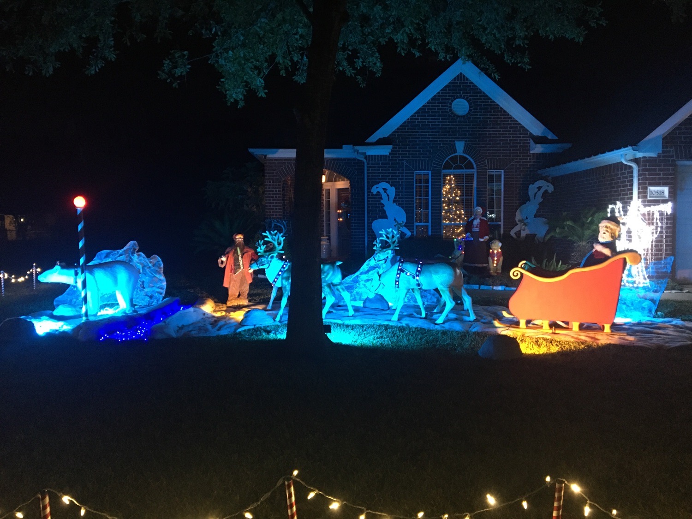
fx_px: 580
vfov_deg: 48.2
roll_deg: +1.1
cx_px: 346
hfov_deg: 61.7
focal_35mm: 29
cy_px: 260
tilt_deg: -3.4
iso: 250
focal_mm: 4.15
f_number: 2.2
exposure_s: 1/15
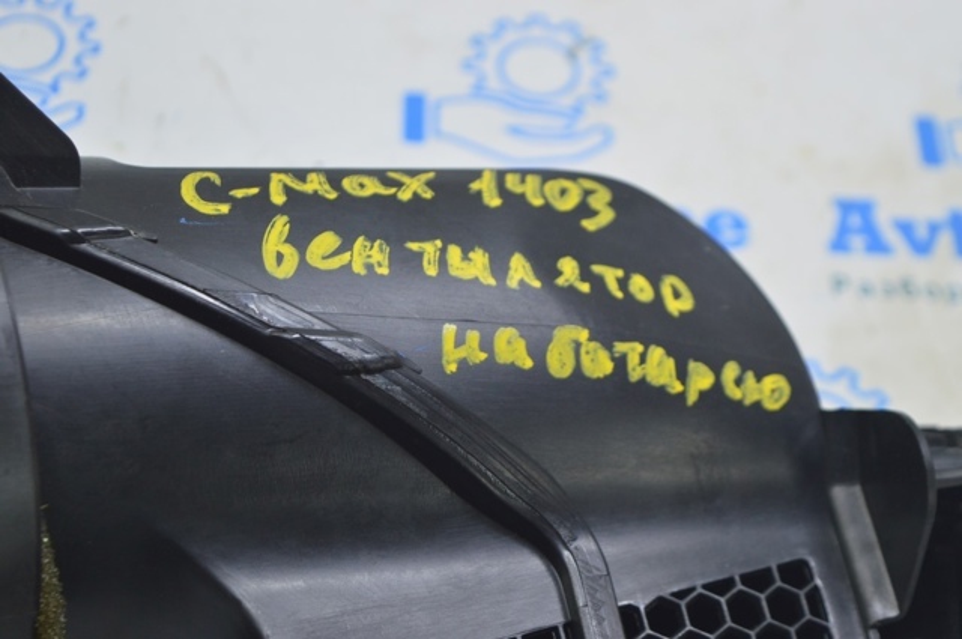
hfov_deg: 26.0
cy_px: 320
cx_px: 481
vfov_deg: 17.4
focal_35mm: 78
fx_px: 2082
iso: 400
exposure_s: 1/20
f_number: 5.6
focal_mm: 52
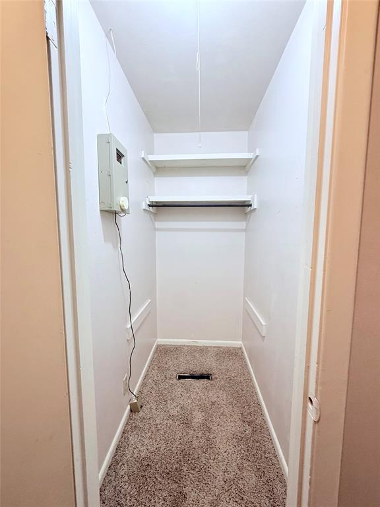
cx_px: 190
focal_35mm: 14
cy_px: 254
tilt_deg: -4.3
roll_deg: -0.3
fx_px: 205
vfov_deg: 102.1
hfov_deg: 85.7
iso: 200
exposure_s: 1/60
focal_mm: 2.22
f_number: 2.2
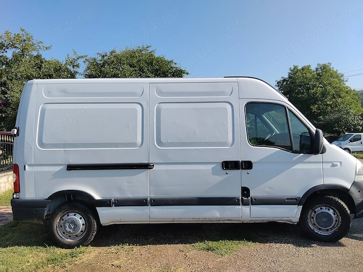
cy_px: 136
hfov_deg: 61.7
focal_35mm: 29
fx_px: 304
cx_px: 182
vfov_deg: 48.2
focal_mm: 3.96
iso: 50
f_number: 1.8
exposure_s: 1/1226
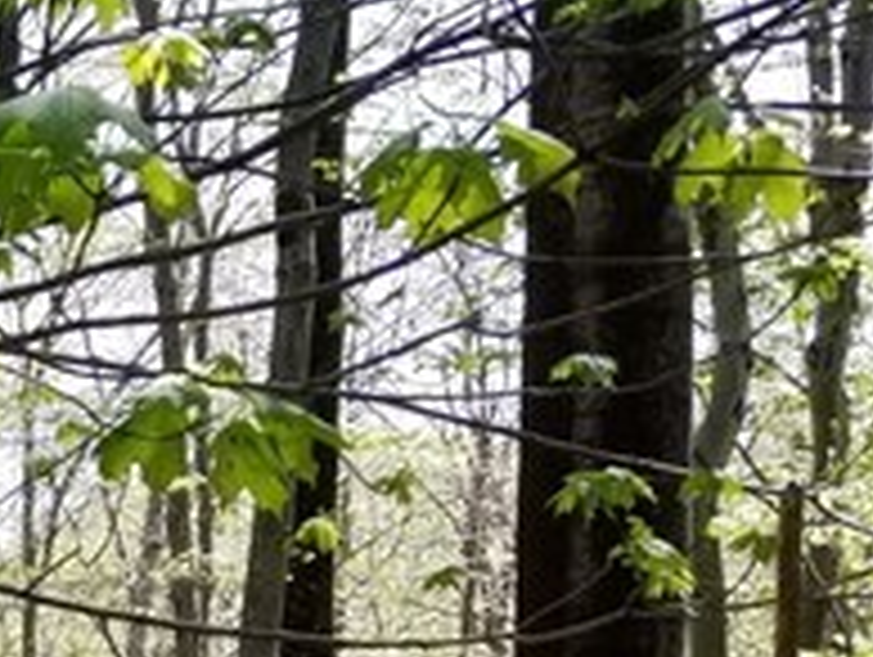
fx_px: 3459
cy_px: 1094
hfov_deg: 11.3
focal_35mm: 137
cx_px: -1400
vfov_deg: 10.4
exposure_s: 1/509
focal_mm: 4.25
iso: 50
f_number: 1.7
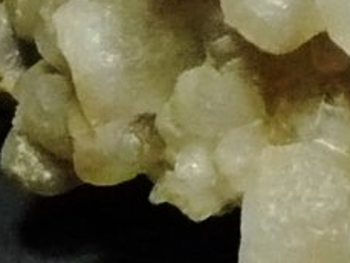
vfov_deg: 8.2
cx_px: 492
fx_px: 1811
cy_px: -92
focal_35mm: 179
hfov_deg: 10.7
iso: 800
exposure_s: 1/15
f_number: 2.8
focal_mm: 4.9
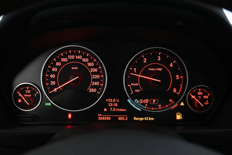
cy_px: 78
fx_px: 208
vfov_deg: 40.8
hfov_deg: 58.3
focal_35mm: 32
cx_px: 116
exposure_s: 1/30
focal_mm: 21.5
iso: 3600
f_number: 4
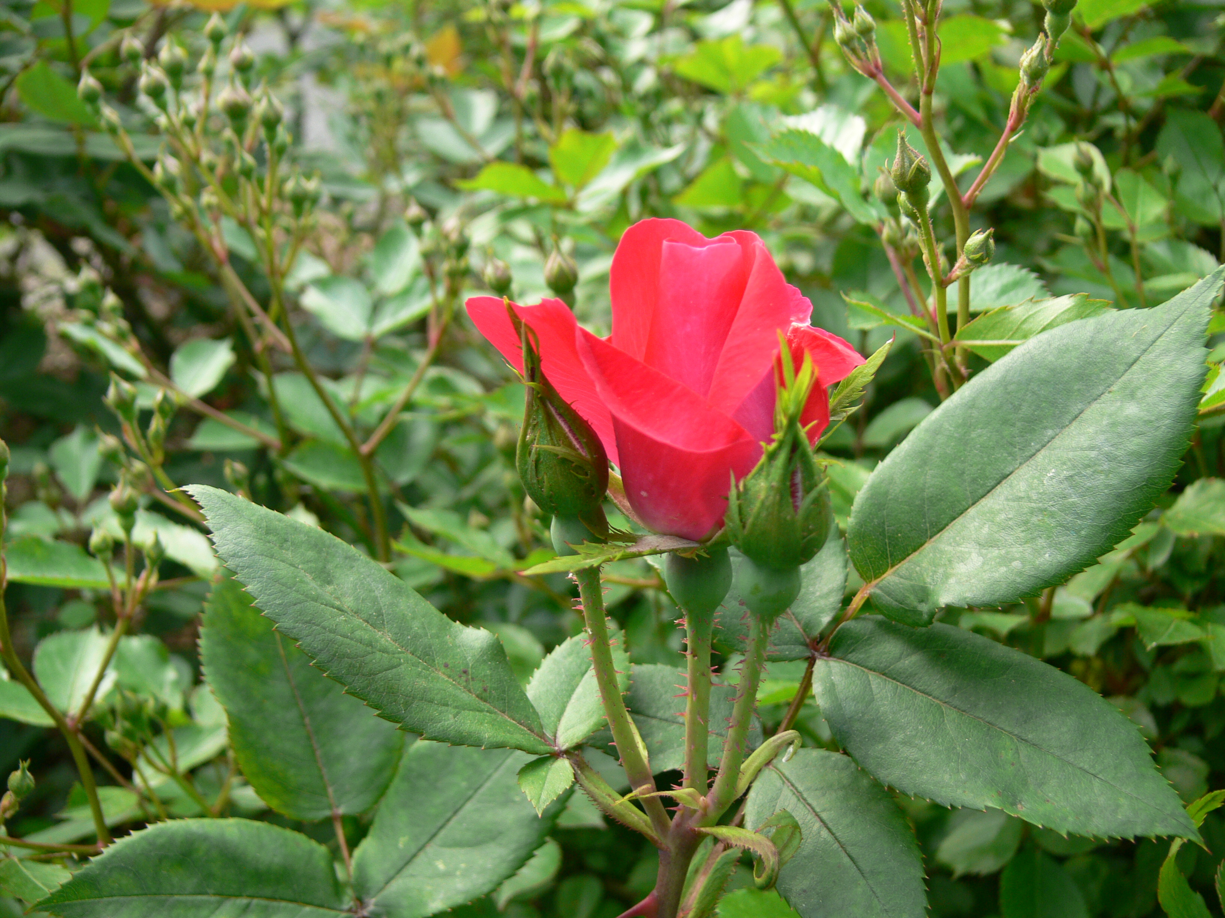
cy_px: 459
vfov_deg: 40.7
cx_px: 612
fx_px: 1239
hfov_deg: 52.6
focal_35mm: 35
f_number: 3.2
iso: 80
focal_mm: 7.4
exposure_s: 1/80
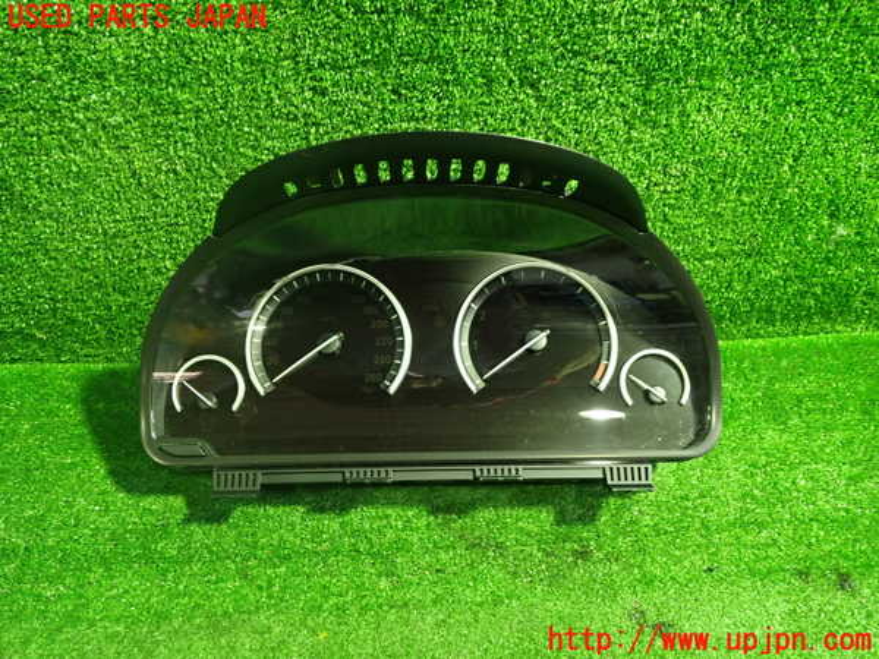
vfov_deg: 46.8
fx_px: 762
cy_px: 330
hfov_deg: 60.0
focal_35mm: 30
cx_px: 440
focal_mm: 5.4
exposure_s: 1/30
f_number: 2.3
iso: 640
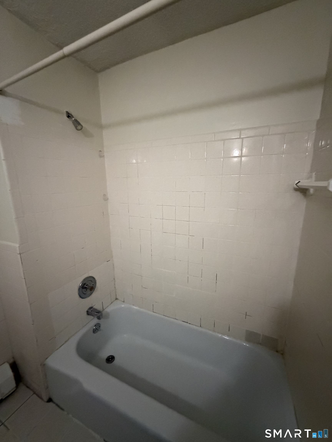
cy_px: 221
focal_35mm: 14
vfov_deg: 102.1
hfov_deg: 85.7
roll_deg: +0.5
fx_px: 179
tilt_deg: -11.3
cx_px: 166
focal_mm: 2.22
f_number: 2.2
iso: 1250
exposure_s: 1/60
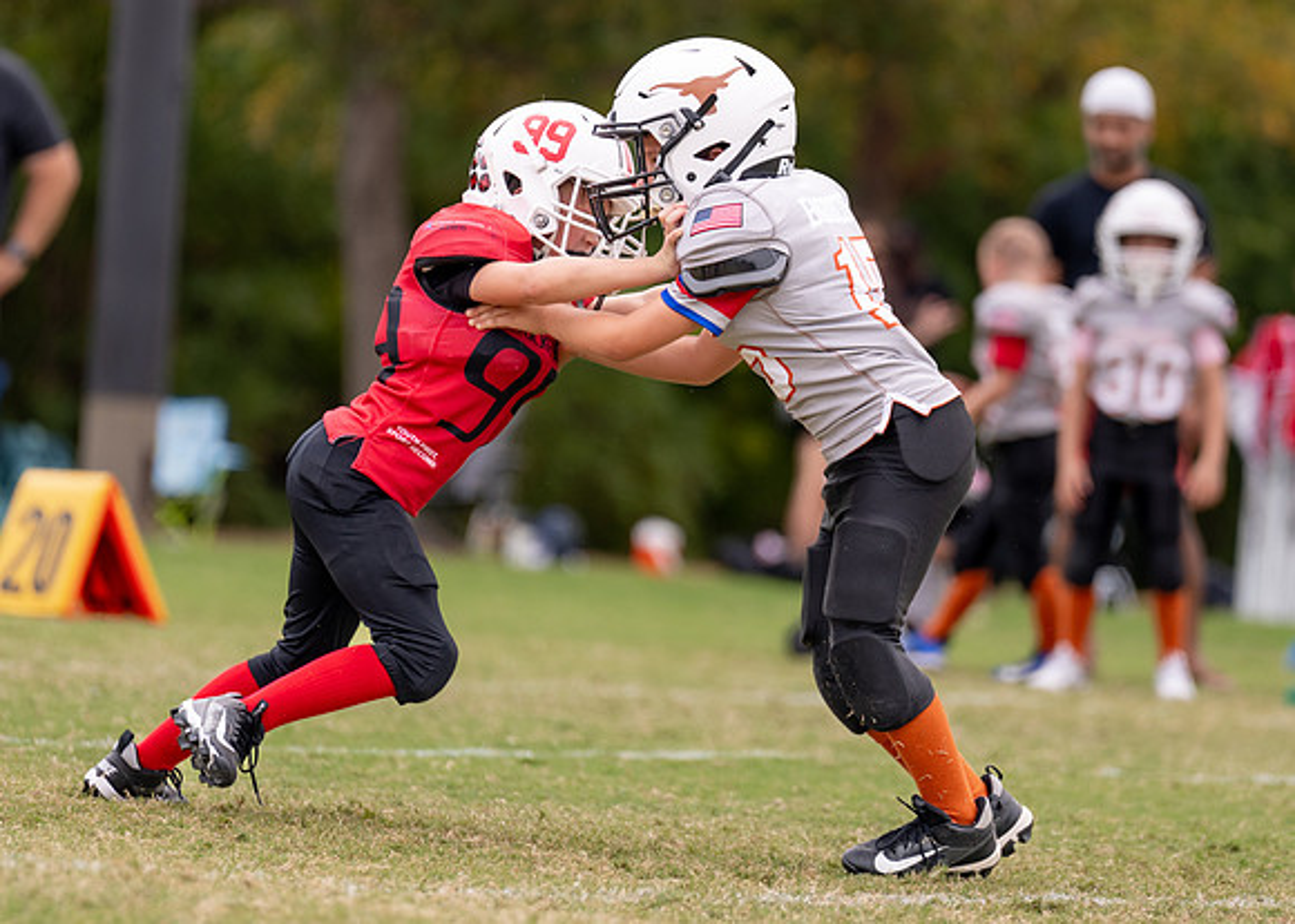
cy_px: 367
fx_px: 14691
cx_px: 733
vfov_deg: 3.6
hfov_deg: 5.0
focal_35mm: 400
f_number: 2.8
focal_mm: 200
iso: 100
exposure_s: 1/1250
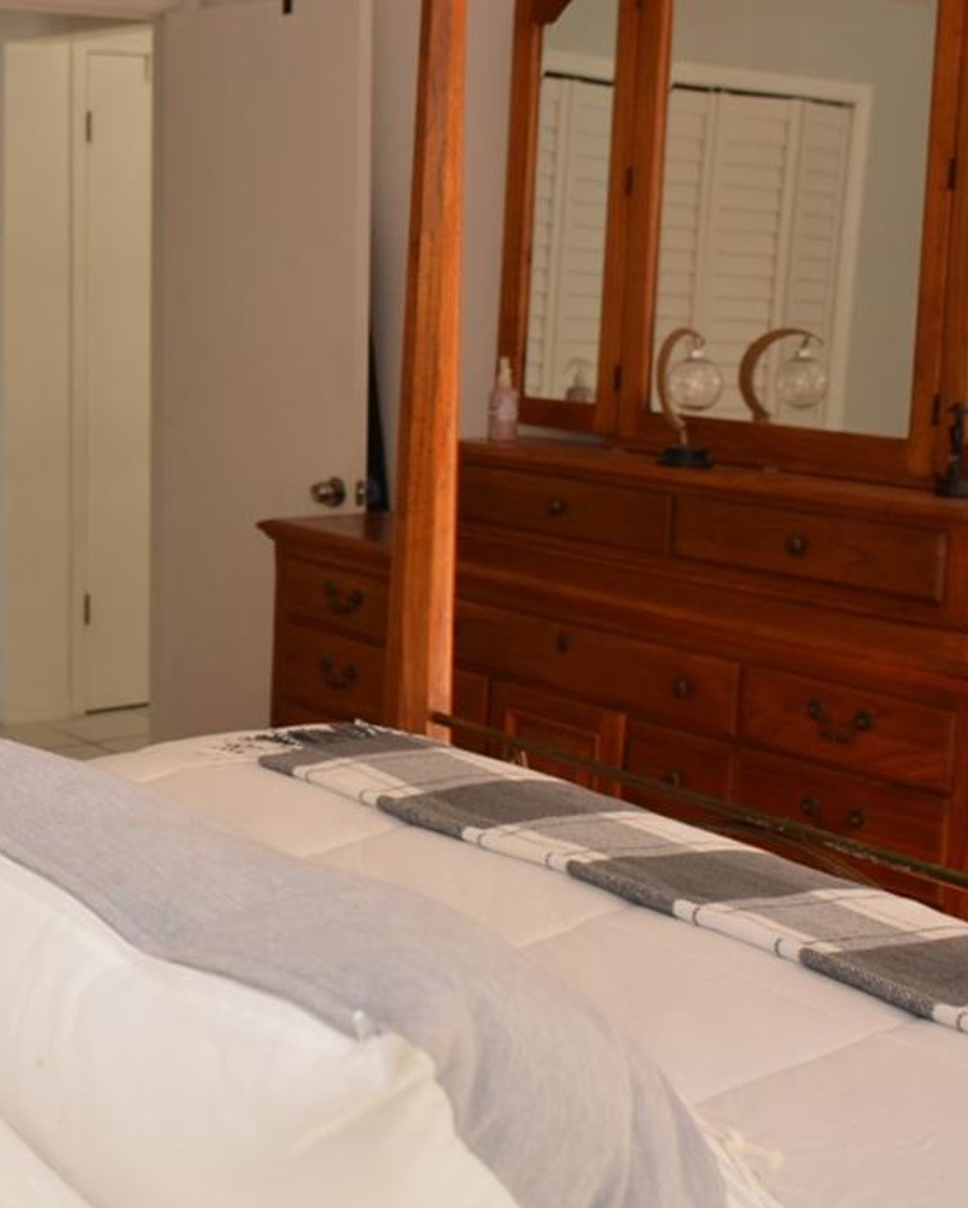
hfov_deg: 25.4
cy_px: 454
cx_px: 92
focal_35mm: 58
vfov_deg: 32.3
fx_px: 2075
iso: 280
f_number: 4
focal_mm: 18
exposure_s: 1/60
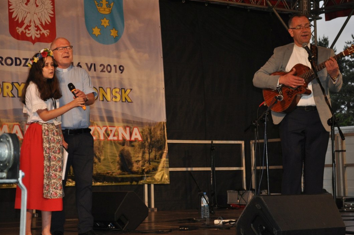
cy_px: 110
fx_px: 805
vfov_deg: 16.6
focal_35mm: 82
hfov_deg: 24.8
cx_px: 168
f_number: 5.3
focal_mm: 48
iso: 800
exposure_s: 1/60
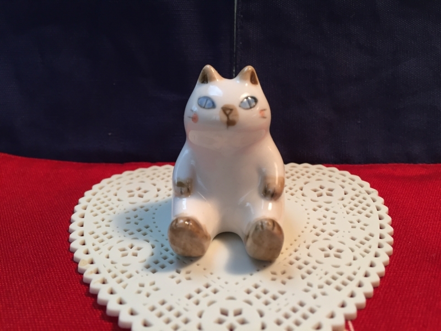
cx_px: 220
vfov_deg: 48.2
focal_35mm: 29
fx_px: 369
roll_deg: -0.7
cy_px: 166
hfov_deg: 61.7
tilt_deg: -24.2
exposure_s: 1/33
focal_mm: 4.15
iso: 80
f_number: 2.2
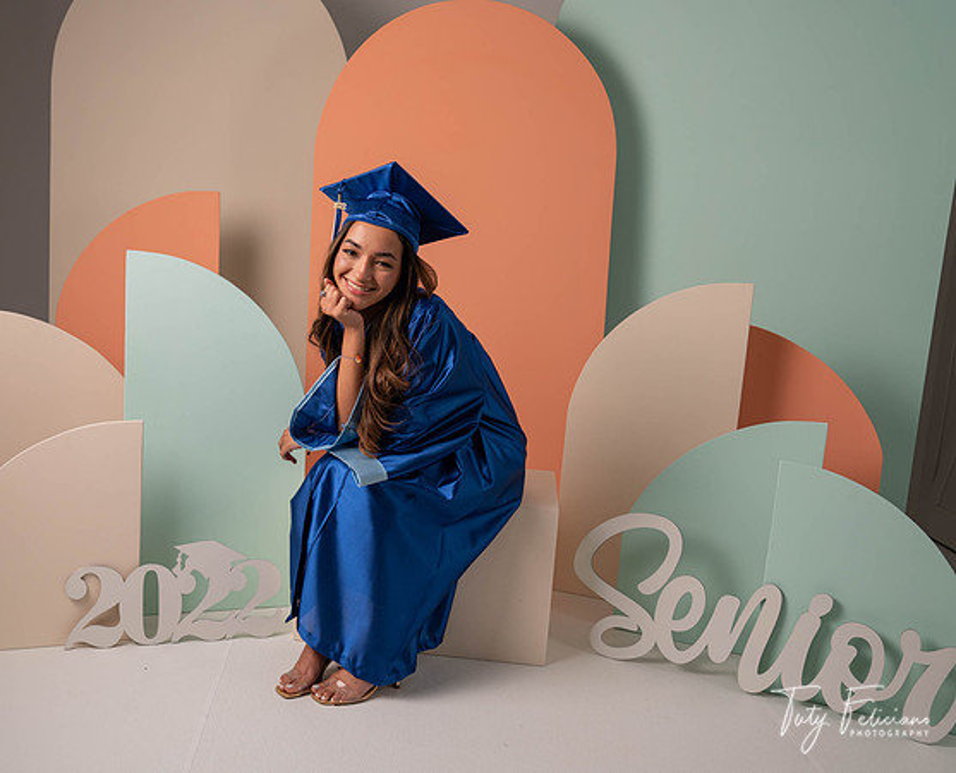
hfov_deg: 49.8
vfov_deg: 41.3
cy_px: 387
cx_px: 400
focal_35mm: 36
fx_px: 1025
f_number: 5
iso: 125
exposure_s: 1/125
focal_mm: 31
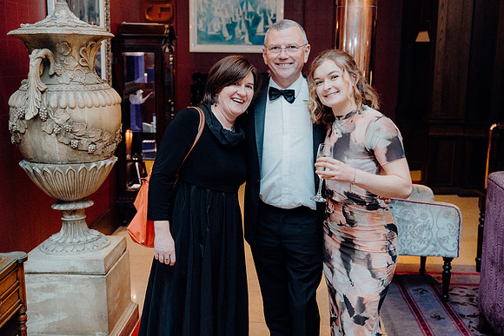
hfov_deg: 46.4
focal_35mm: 42
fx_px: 588
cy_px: 168
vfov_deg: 31.9
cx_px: 252
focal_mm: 42
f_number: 3.5
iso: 2500
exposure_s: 1/160
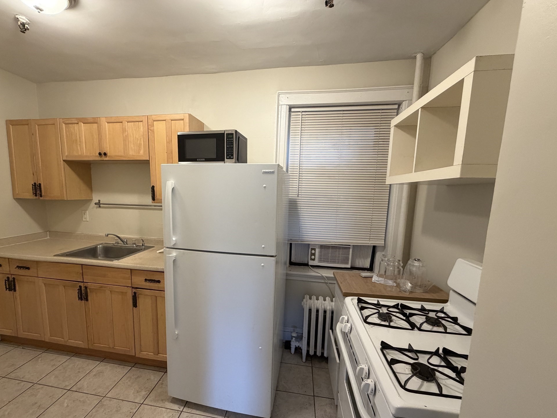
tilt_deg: -6.5
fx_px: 241
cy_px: 223
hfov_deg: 98.0
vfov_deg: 81.7
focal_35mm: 15
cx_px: 260
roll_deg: -0.3
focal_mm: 2.22
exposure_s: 1/120
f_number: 2.2
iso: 320
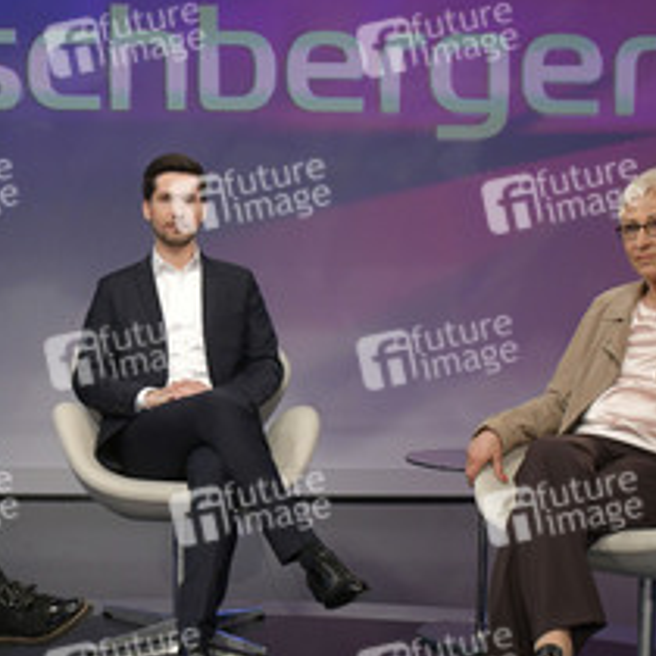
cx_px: 167
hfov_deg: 32.8
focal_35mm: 51
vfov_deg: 33.1
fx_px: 1093
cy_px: 431
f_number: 6.3
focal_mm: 28
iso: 2500
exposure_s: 1/200
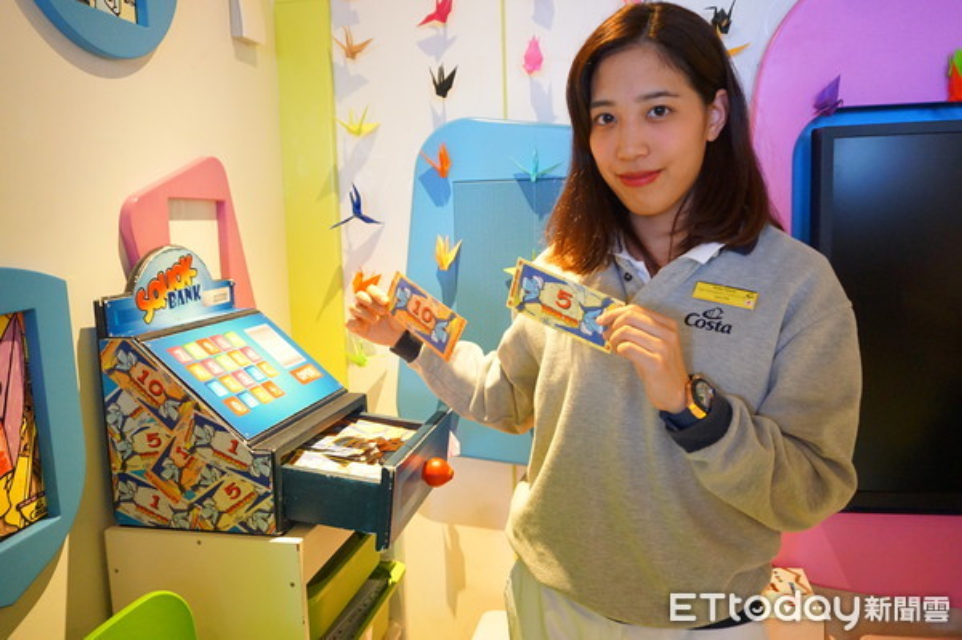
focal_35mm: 30
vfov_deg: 43.5
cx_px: 481
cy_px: 320
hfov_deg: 62.0
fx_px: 801
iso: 3200
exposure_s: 1/50
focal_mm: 20
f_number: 4
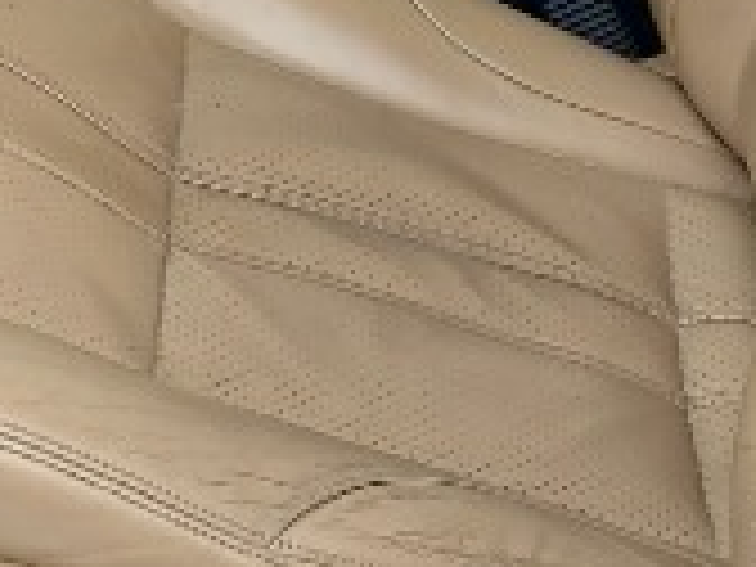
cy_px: -140
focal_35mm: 146
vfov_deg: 10.0
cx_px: -45
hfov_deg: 13.3
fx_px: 3189
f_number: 1.8
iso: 50
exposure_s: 1/120
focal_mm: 4.6
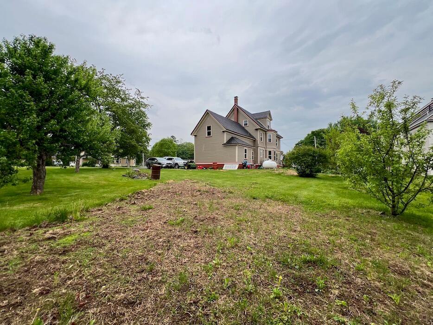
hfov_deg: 106.2
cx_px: 216
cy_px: 162
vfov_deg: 89.9
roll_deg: +0.4
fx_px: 163
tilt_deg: +1.8
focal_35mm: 13
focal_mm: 1.57
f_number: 1.8
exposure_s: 1/350
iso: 32
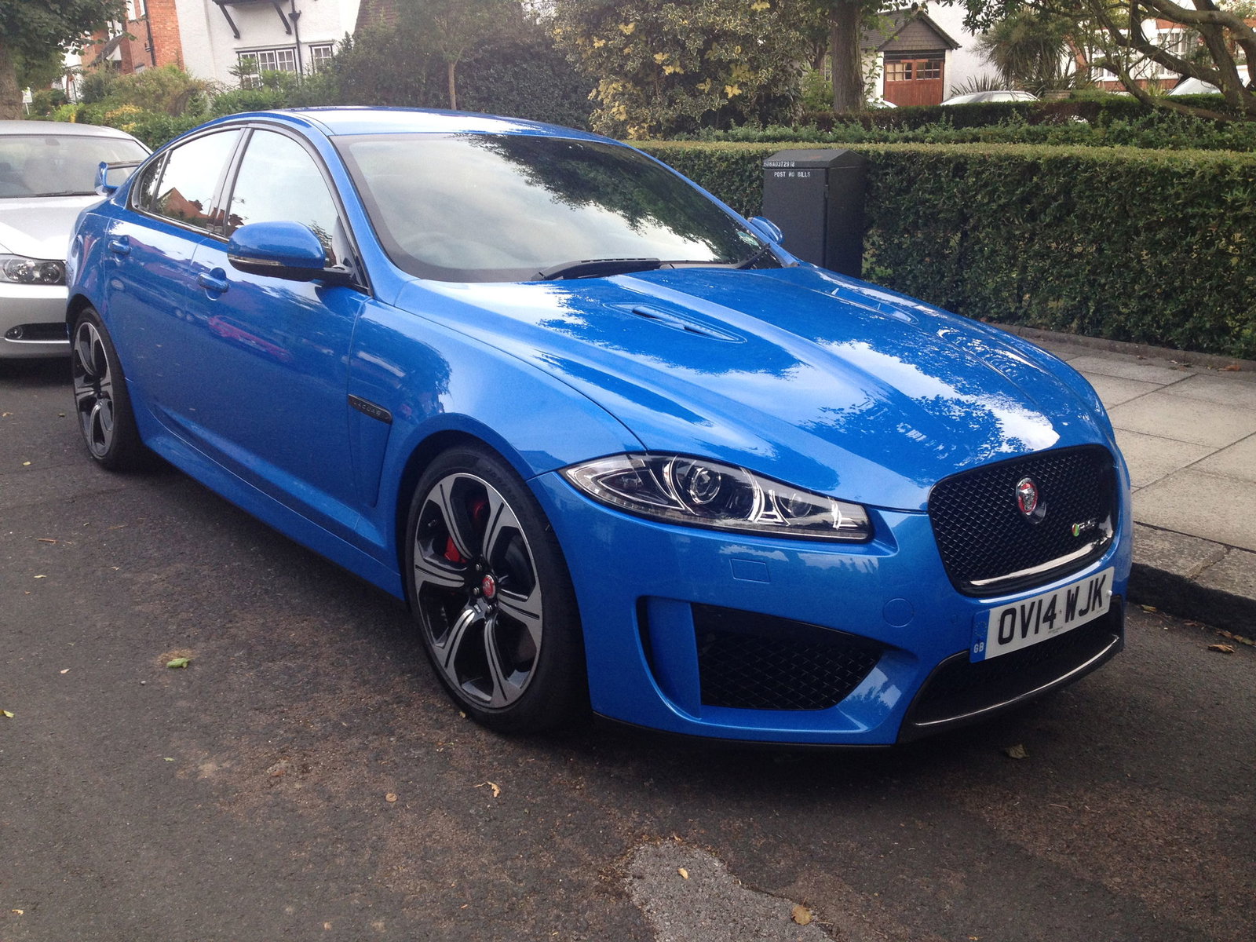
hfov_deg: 52.6
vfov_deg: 40.7
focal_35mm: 35
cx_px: 628
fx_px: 1270
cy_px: 471
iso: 80
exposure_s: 1/120
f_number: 2.4
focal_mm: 4.28
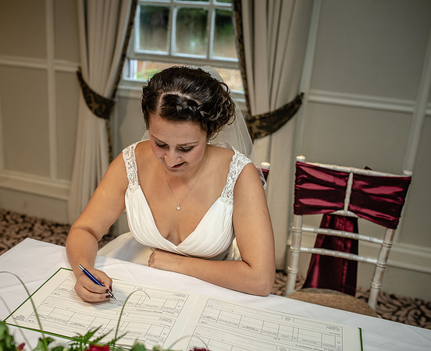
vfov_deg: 37.8
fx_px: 513
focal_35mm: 40
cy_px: 176
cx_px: 189
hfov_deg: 45.5
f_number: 3.2
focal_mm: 35
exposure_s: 1/100
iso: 400
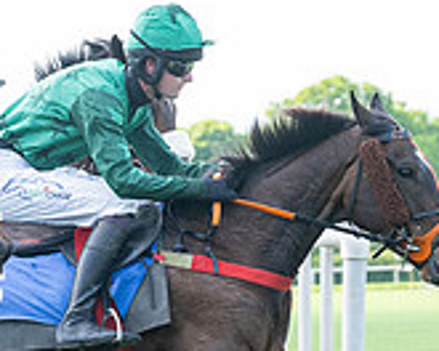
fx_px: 4456
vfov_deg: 4.5
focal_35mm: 343
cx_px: -1
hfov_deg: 5.6
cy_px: 335
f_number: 4
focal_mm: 70
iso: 400
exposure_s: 1/1000
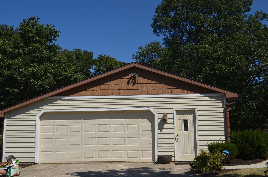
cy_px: 88
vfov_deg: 31.7
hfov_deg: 46.5
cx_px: 134
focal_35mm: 42
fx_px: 312
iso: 400
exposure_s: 1/1600
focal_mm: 28
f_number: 7.1
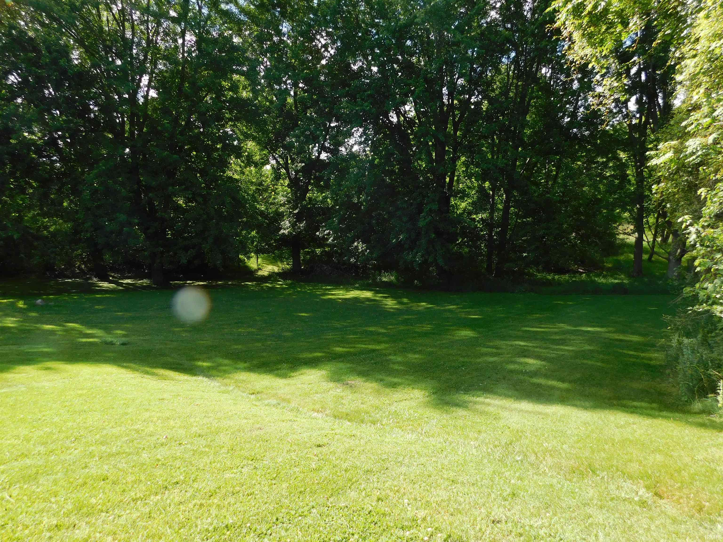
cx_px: 362
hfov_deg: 73.9
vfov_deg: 58.9
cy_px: 271
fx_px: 480
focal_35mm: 23
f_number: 3
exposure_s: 1/400
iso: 125
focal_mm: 4
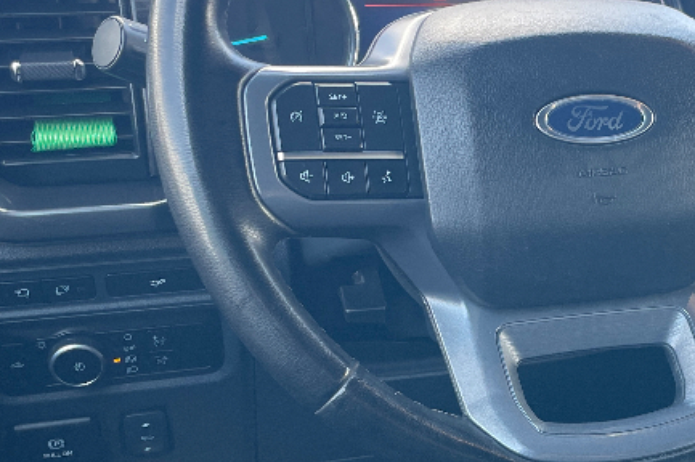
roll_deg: -1.1
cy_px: 367
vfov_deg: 21.0
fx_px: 1235
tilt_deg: -22.6
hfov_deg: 30.1
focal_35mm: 64
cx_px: 628
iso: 100
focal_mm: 4.2
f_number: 1.6
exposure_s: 1/121
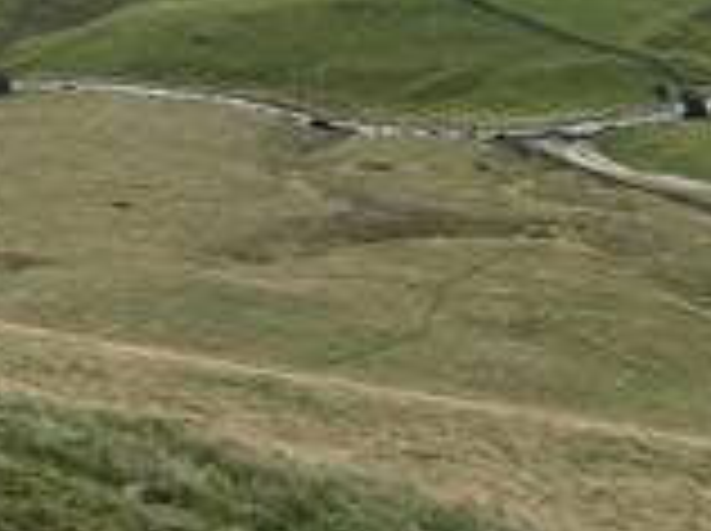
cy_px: -252
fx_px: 2030
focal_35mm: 99
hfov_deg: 19.4
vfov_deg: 14.0
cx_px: 22
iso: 50
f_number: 1.6
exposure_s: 1/5076
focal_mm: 5.96
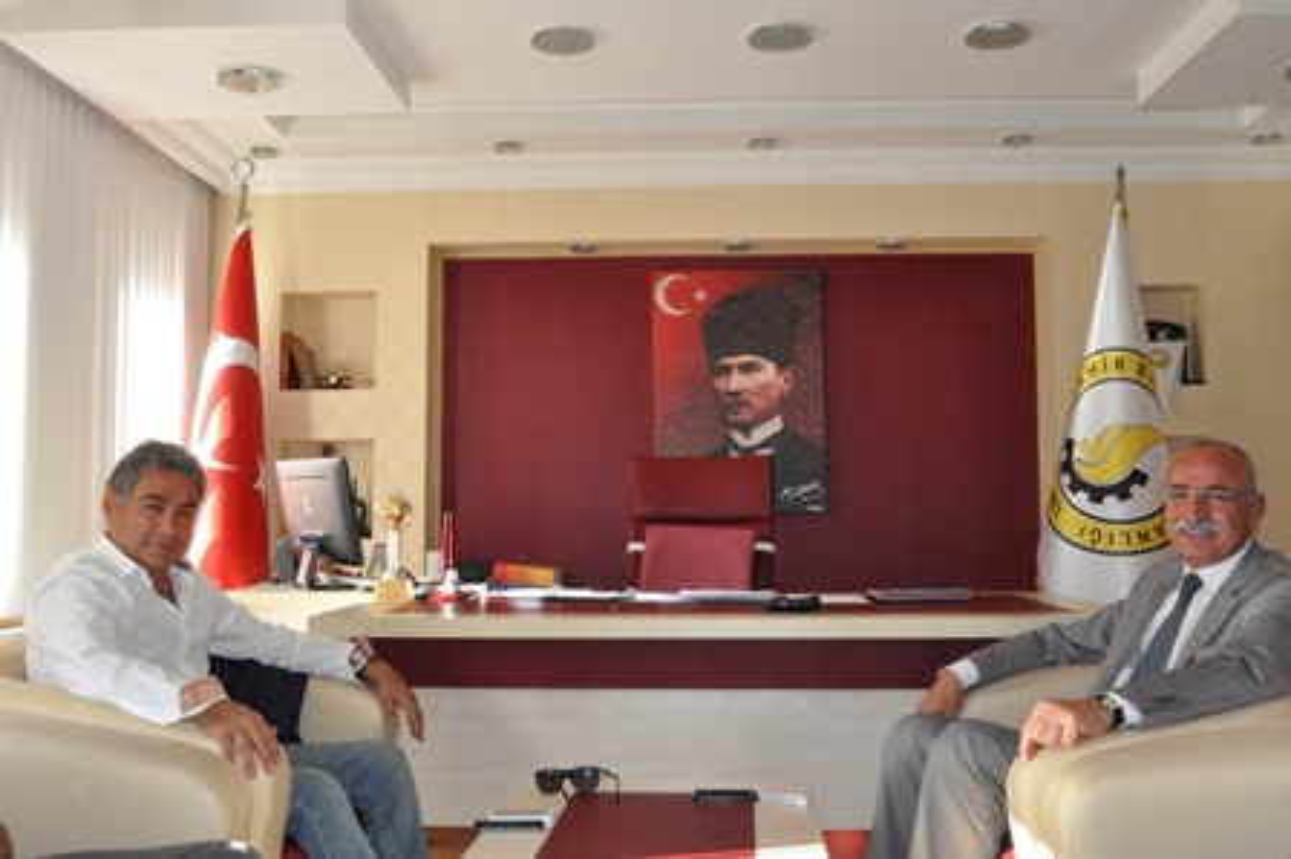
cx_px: 646
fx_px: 1290
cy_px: 430
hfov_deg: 53.2
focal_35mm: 36
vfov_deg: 36.8
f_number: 10
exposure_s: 1/200
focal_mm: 24
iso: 2500
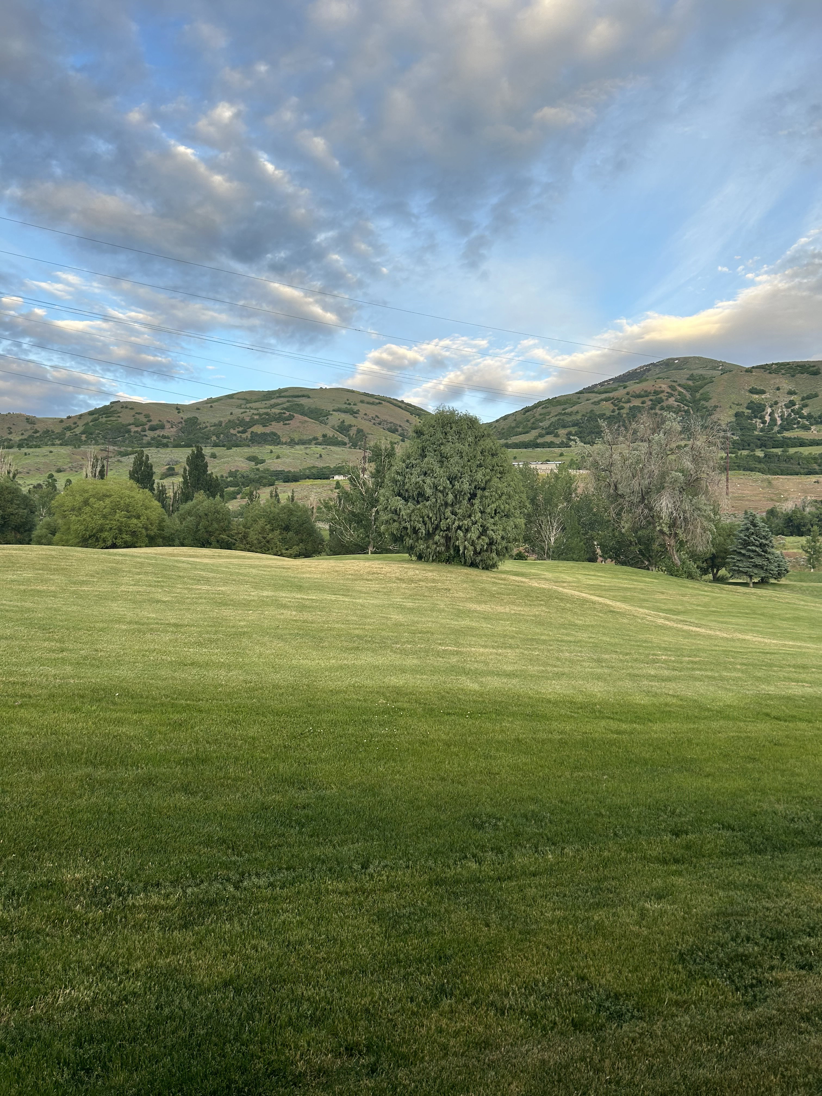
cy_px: 548
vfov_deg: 67.3
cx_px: 411
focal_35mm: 26
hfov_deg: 53.1
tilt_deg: +4.9
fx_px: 823
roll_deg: -3.4
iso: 50
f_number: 1.5
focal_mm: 5.7
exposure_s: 1/353
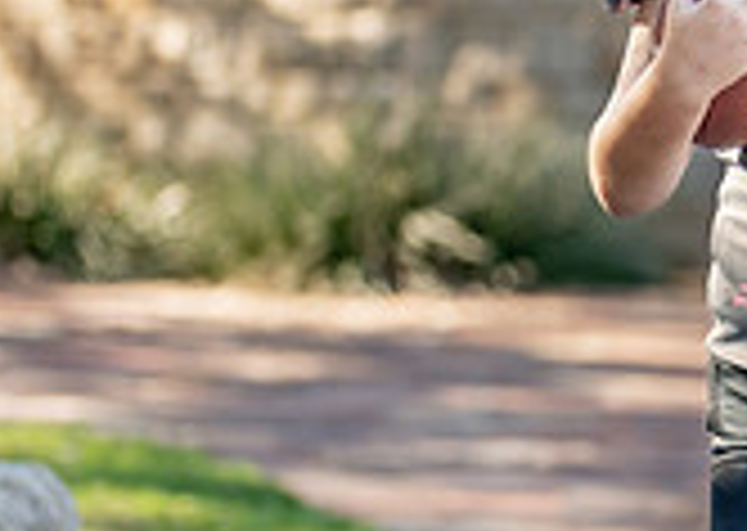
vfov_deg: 6.9
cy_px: 434
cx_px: 958
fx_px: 4384
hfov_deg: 9.6
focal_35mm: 207
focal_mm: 50
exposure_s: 1/1000
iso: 100
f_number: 1.2
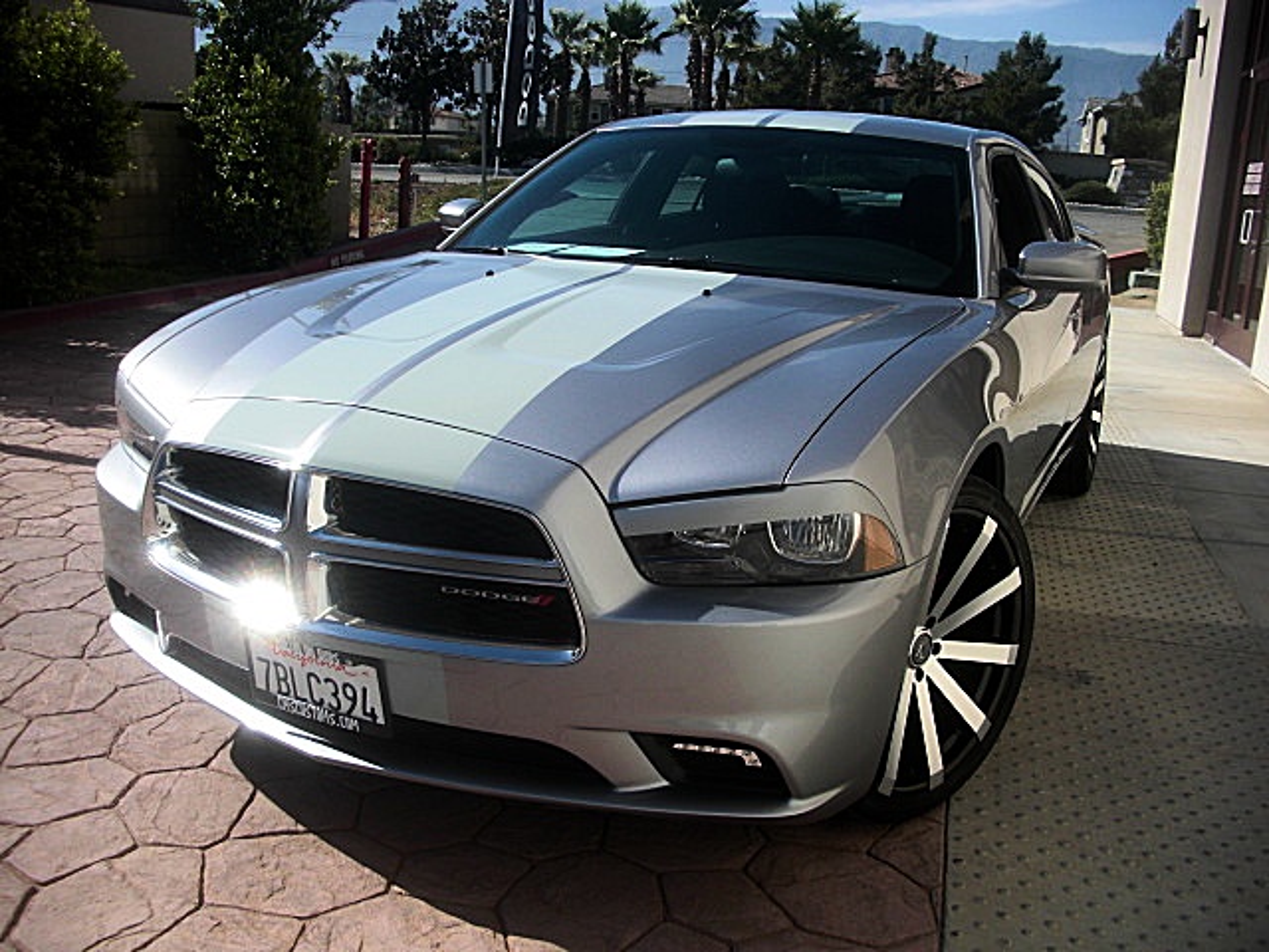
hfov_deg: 51.4
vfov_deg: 39.7
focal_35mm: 36
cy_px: 476
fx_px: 1320
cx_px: 634
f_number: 2.8
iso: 50
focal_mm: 6.3
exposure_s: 1/1000
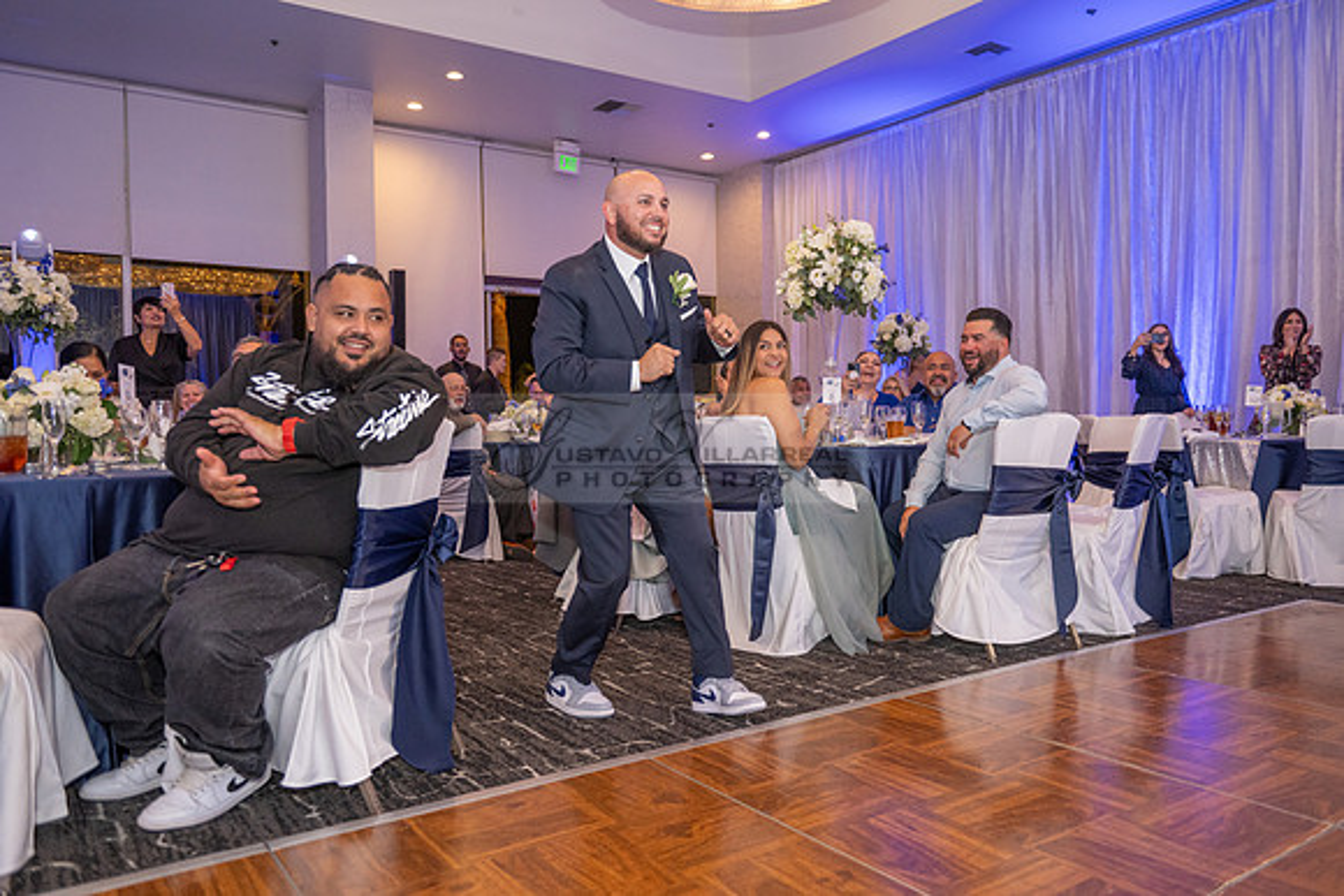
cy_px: 448
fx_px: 1008
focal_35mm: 27
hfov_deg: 67.4
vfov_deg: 48.0
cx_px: 672
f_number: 3.5
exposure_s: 1/200
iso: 1600
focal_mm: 27
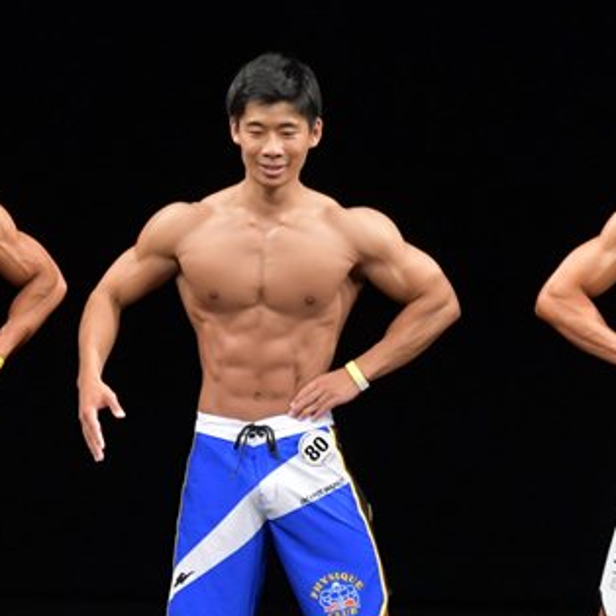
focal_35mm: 566
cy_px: 441
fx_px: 11395
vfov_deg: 3.1
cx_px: 40
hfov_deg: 3.1
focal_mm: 180
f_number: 5.6
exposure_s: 1/400
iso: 3200
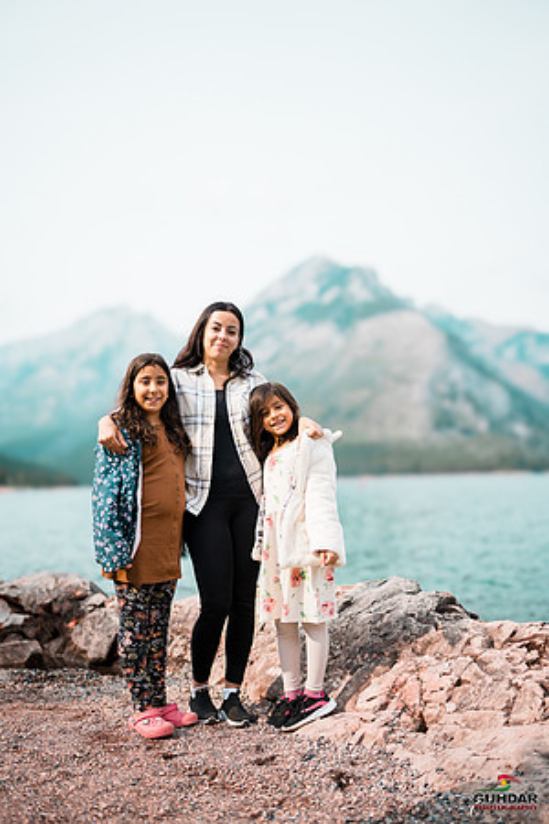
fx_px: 801
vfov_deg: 54.4
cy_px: 412
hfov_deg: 37.9
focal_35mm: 35
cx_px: 274
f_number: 1.3
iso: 200
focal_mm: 35
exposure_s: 1/8000
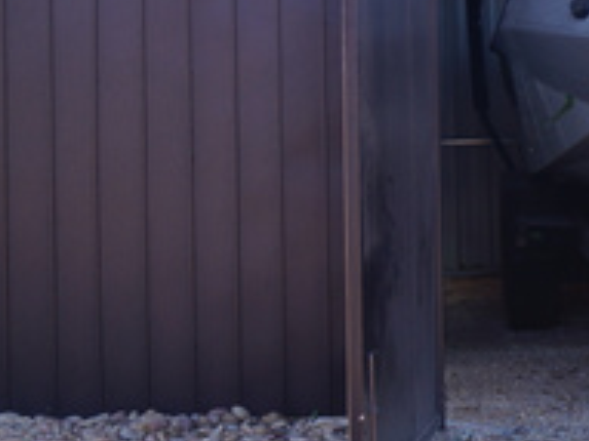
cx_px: 984
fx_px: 2296
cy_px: -11
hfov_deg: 13.4
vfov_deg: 10.9
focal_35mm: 135
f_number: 7.1
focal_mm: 28
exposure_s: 1/80
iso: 100
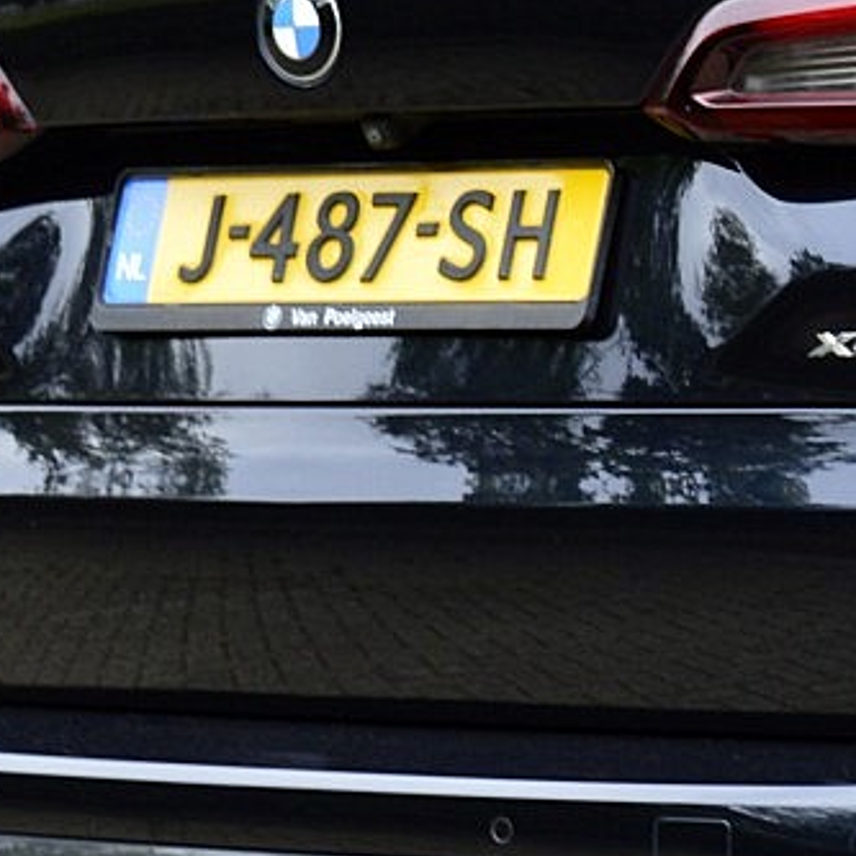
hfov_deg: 8.1
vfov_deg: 8.3
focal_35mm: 211
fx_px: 5903
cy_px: 293
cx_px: 1432
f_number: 9
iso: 400
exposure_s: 1/125
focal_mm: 34
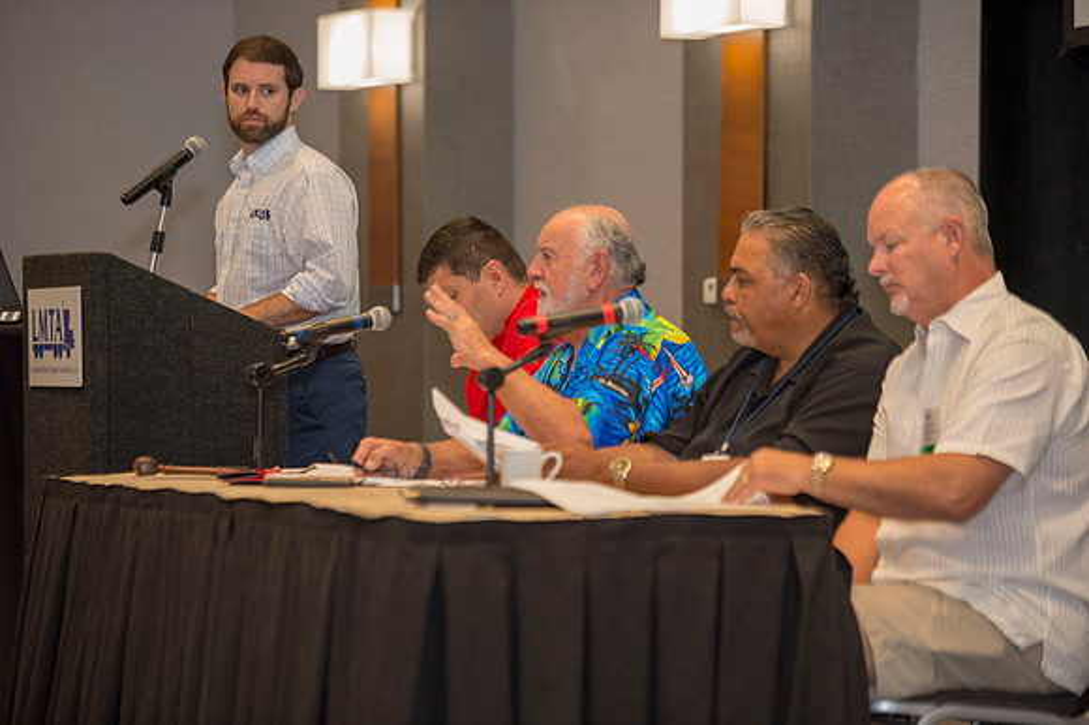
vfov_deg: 9.8
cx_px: 544
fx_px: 4232
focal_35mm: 140
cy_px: 362
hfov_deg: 14.7
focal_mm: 140
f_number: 2.8
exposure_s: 1/250
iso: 1250
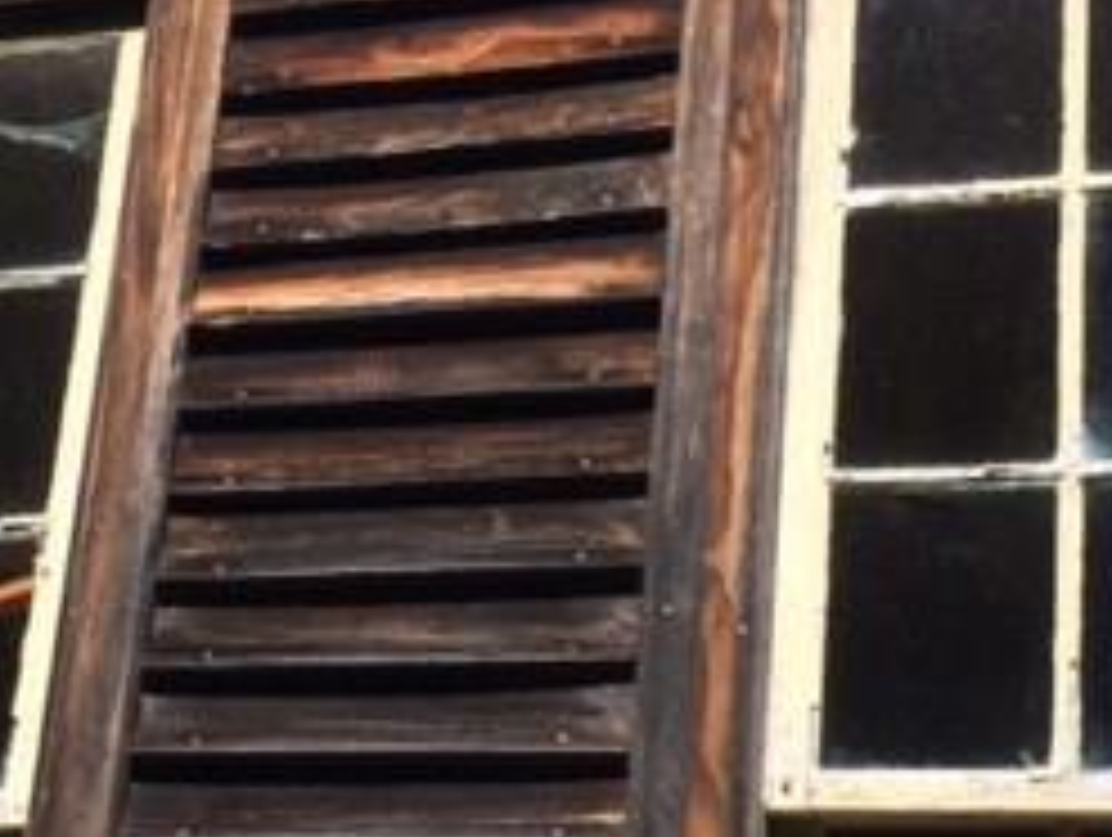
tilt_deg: +18.7
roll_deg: -3.4
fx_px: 2413
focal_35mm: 75
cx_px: 608
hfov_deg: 25.9
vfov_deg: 19.6
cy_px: 603
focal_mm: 4.15
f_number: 2.2
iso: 32
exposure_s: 1/1172
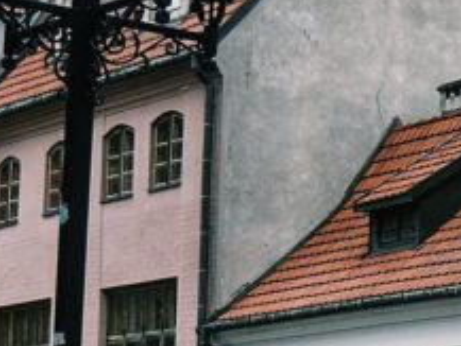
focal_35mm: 170
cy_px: 244
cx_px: 514
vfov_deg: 8.7
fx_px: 2265
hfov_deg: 11.4
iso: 100
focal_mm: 6
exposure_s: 1/200
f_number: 5
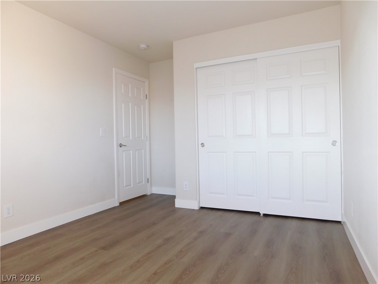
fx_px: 251
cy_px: 142
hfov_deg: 73.9
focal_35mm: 23
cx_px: 189
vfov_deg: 58.9
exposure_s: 1/30
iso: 140
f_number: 3
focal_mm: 4
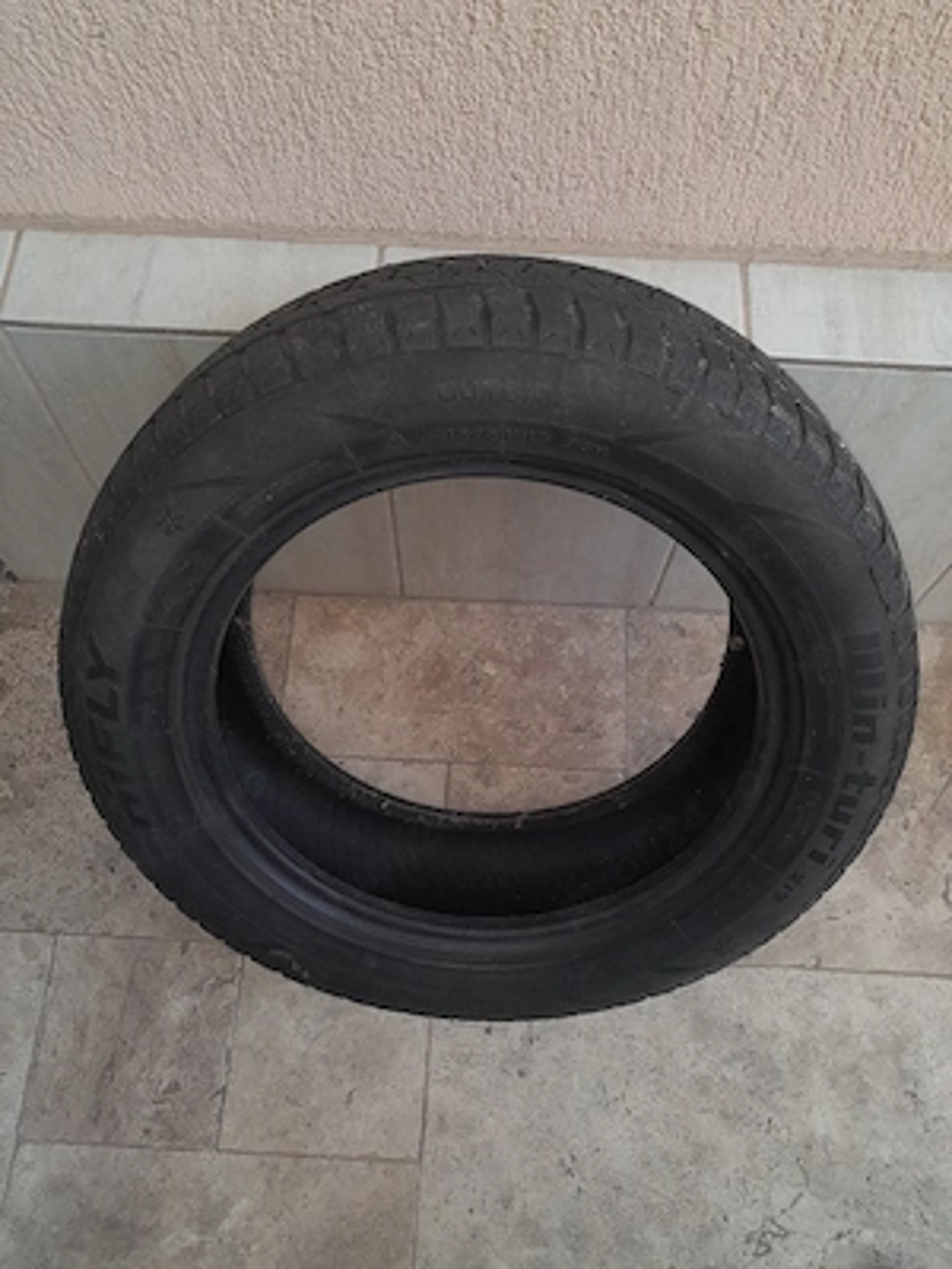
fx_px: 990
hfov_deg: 51.4
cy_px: 634
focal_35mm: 27
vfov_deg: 65.3
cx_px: 476
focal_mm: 4
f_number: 1.8
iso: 125
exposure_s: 1/50
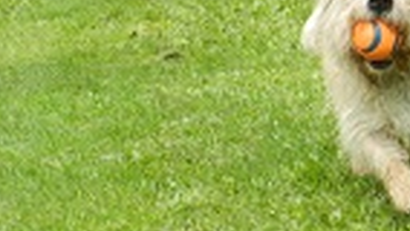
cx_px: 364
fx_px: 2273
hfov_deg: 10.3
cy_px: 92
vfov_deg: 5.8
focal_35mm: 209
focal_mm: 12.1
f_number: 4.7
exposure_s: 1/200
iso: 640
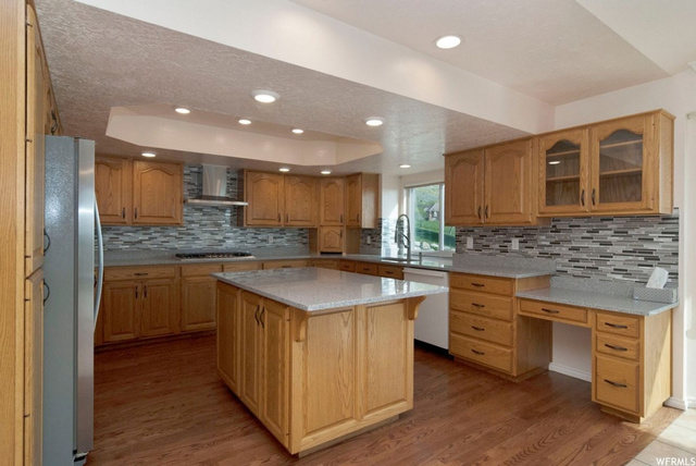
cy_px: 233
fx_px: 348
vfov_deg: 67.5
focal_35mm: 18
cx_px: 348
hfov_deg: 89.9
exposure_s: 1/200
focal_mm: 12
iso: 200
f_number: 7.1
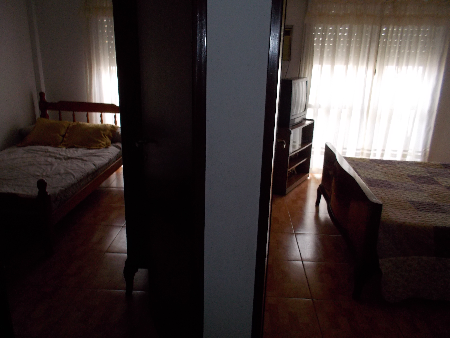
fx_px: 377
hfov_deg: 61.7
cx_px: 225
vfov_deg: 48.2
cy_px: 169
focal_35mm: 29
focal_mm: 4.1
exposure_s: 1/30
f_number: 3.3
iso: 200
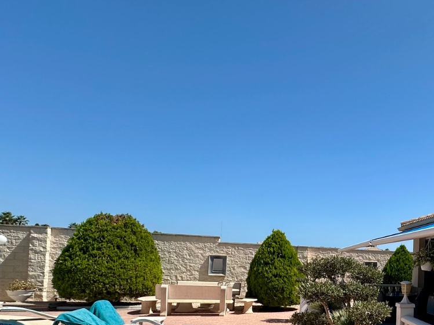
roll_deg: -1.8
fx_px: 376
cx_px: 455
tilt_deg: +3.2
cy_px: 255
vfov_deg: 44.7
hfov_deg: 47.2
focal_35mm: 30
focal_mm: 2.22
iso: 50
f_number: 2.2
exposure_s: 1/2053
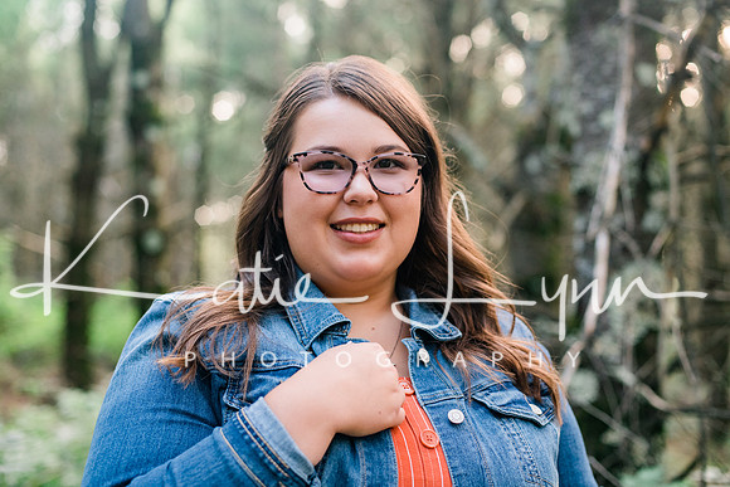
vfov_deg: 27.0
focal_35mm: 50
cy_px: 244
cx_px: 365
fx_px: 1014
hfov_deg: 39.6
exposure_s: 1/250
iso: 640
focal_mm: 50
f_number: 2.8
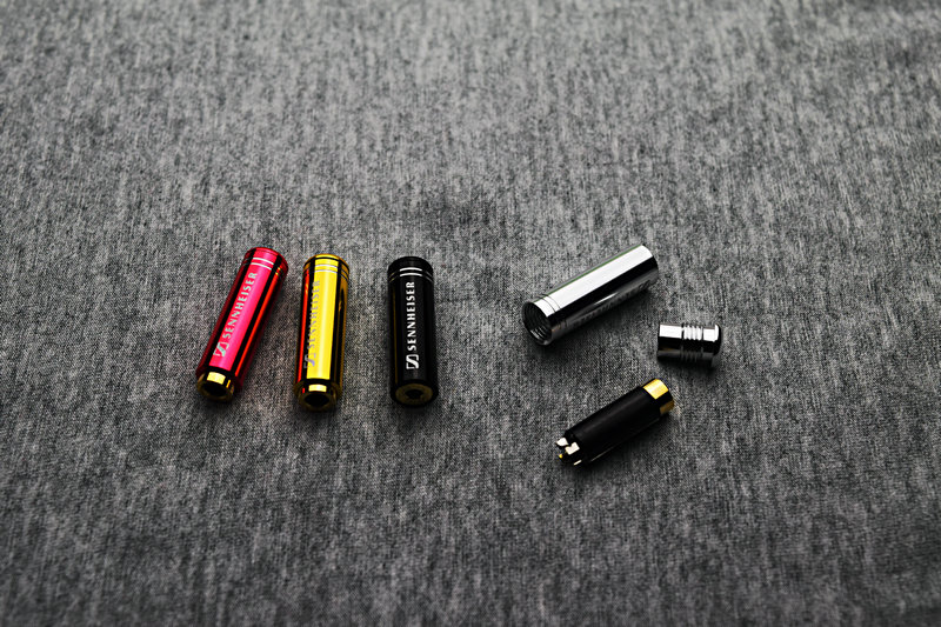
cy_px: 314
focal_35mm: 57
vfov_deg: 23.8
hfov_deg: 35.1
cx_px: 470
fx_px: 1490
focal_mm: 38
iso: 400
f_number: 8
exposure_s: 1/250
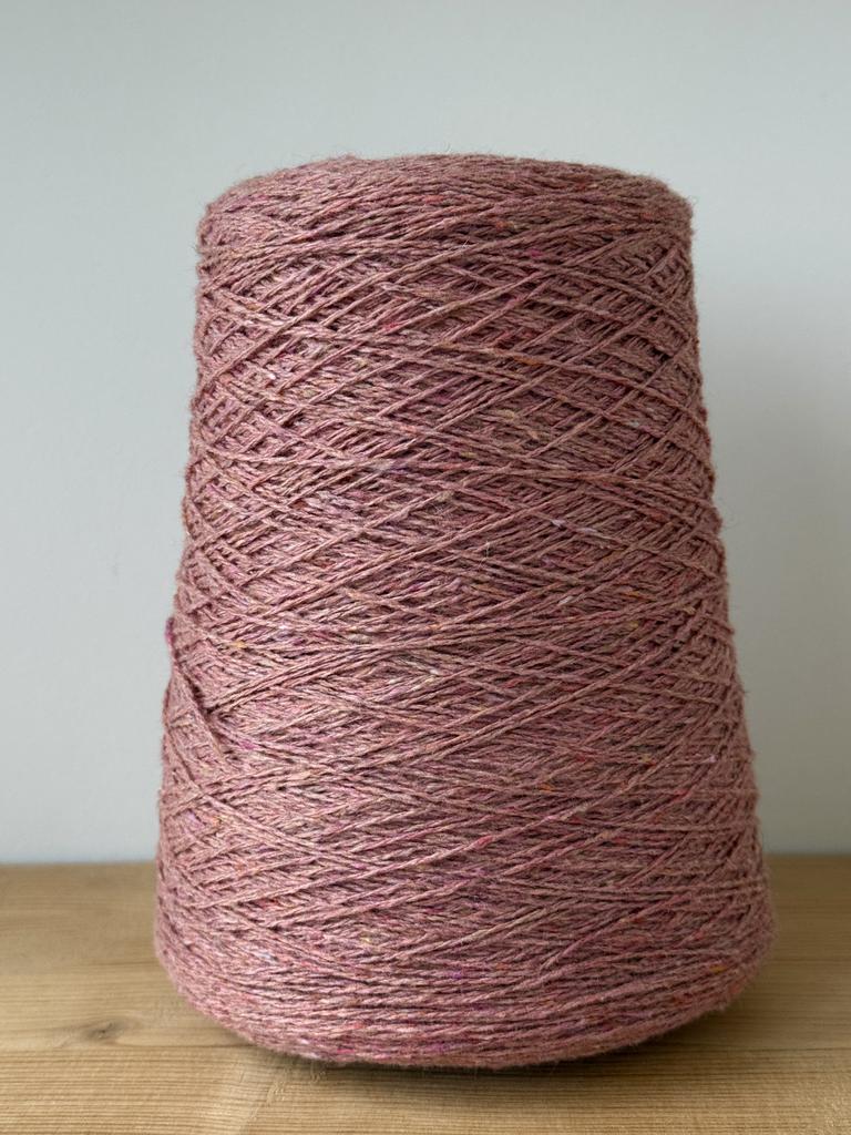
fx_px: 1573
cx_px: 426
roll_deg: -0.4
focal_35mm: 48
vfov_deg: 39.7
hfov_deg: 30.3
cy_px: 568
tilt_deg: -6.2
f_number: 1.78
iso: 100
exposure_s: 1/86
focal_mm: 6.76
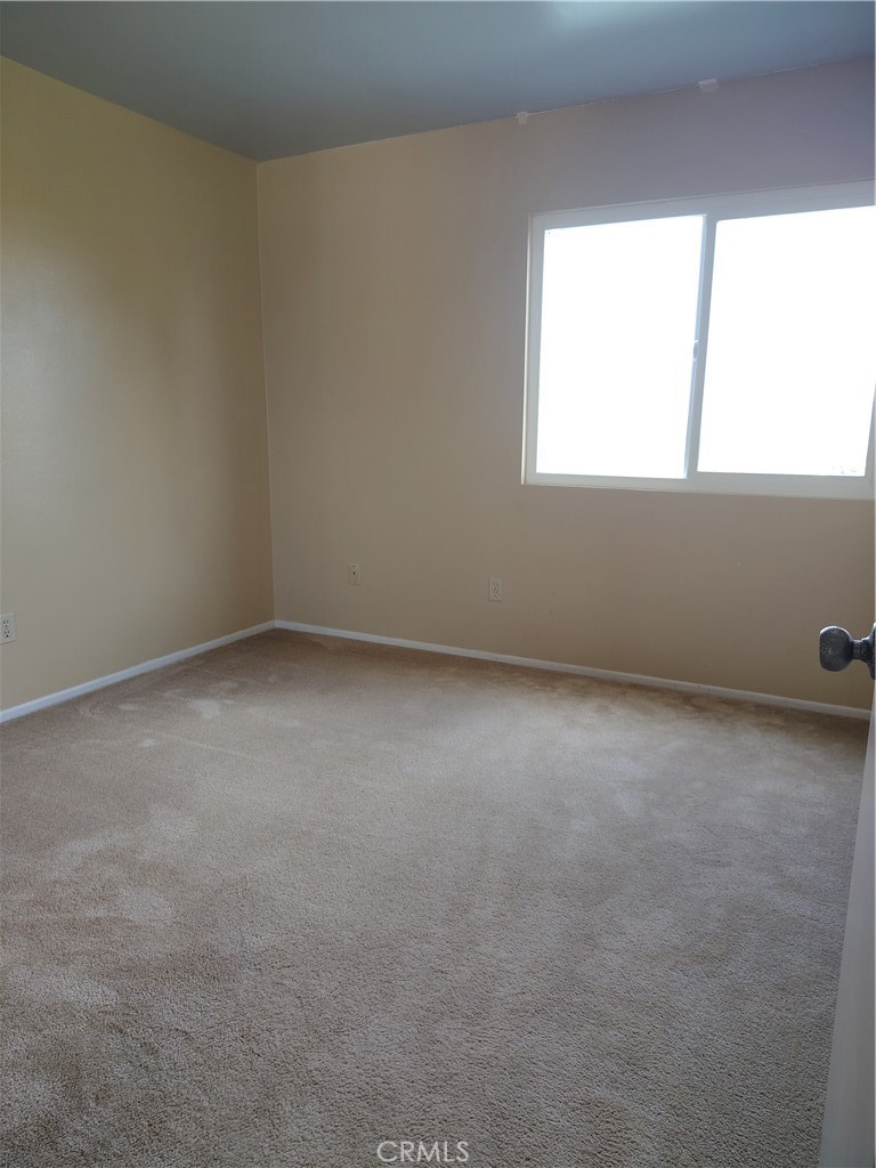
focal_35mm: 24
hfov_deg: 56.8
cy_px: 584
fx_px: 810
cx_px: 438
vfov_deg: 71.6
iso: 325
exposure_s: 1/120
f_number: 1.8
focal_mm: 5.56
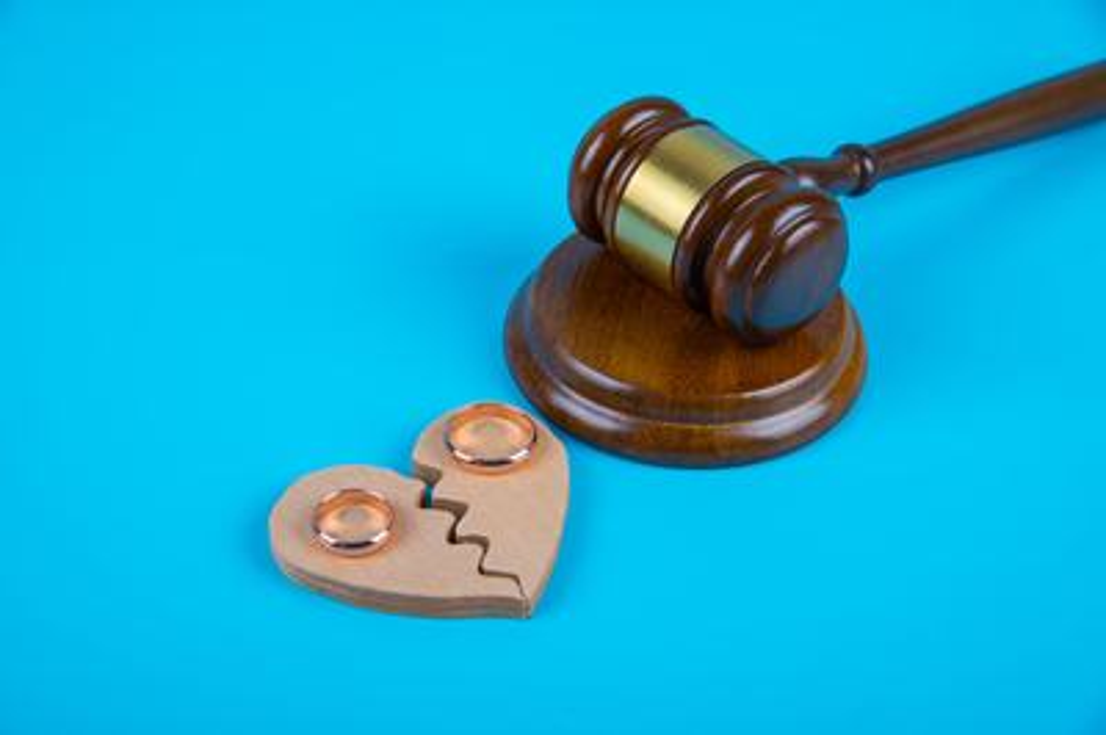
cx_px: 553
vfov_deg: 21.9
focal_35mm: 62
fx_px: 1903
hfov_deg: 32.4
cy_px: 368
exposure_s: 1/125
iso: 100
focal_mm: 62
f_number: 9
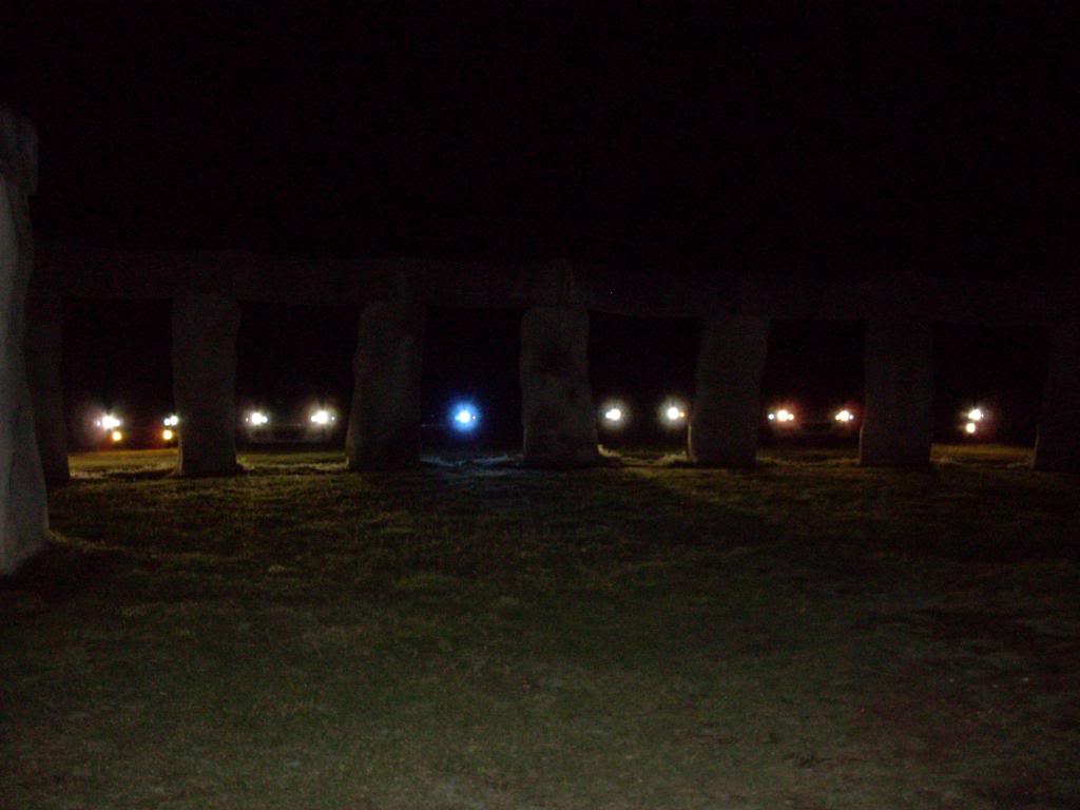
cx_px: 540
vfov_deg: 37.7
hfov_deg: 49.0
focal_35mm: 38
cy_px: 405
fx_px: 1186
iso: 240
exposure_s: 1/45
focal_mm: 6.3
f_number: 2.8
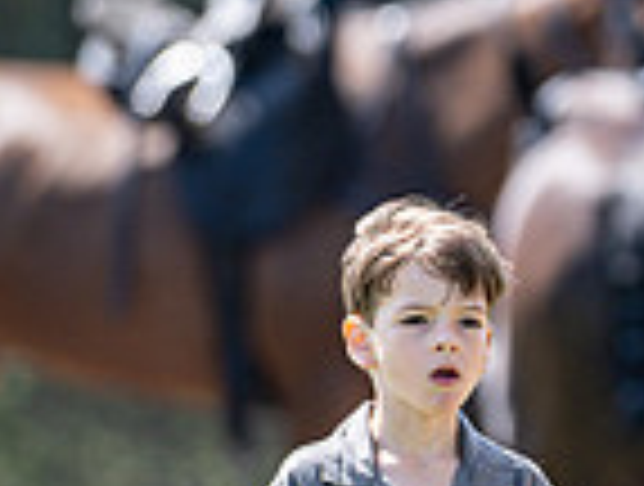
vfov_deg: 0.7
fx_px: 37992
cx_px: 1521
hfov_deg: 1.0
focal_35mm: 2037
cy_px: 371
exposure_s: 1/800
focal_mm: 400
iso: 250
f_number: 4.5
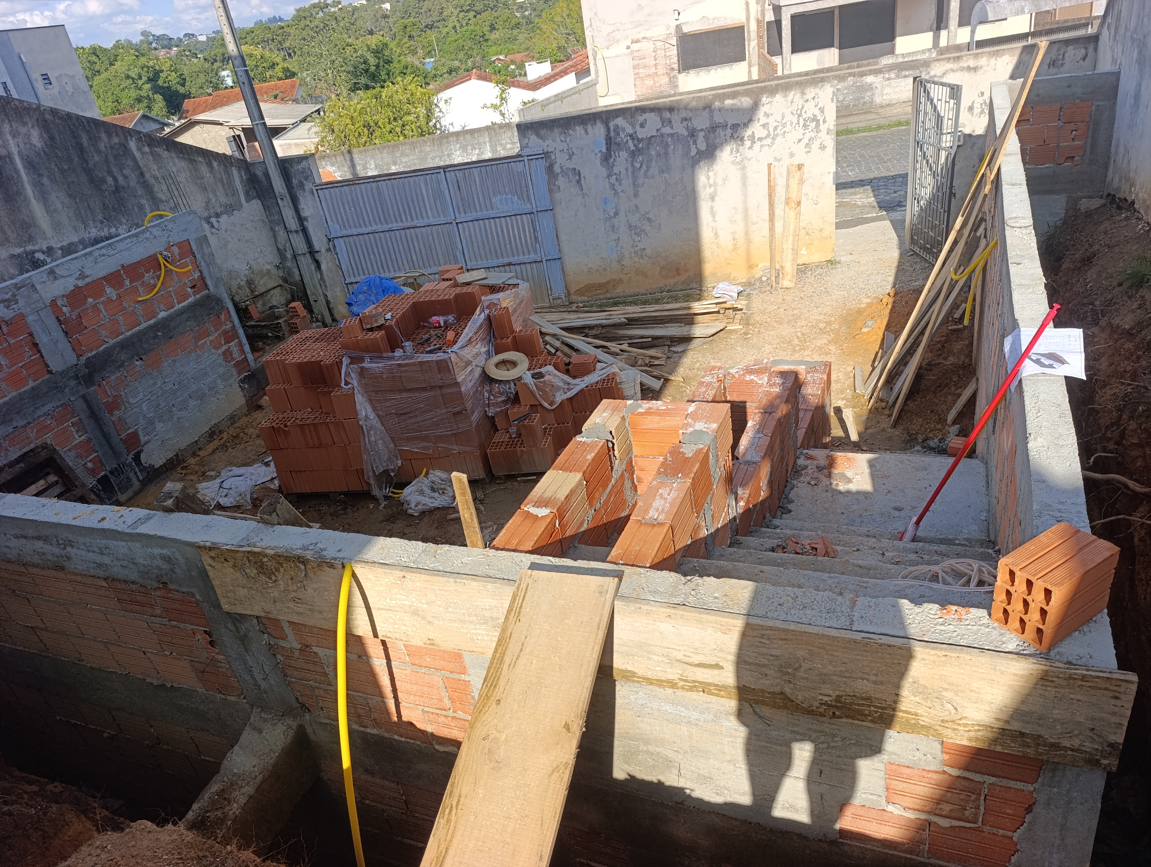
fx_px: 766
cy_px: 434
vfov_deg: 59.0
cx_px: 576
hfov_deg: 73.8
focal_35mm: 23
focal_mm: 6.14
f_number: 1.6
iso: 50
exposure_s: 1/439
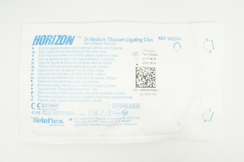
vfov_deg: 32.9
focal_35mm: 40
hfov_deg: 48.0
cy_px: 81
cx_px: 122
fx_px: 274
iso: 400
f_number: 10
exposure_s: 1/15
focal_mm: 27
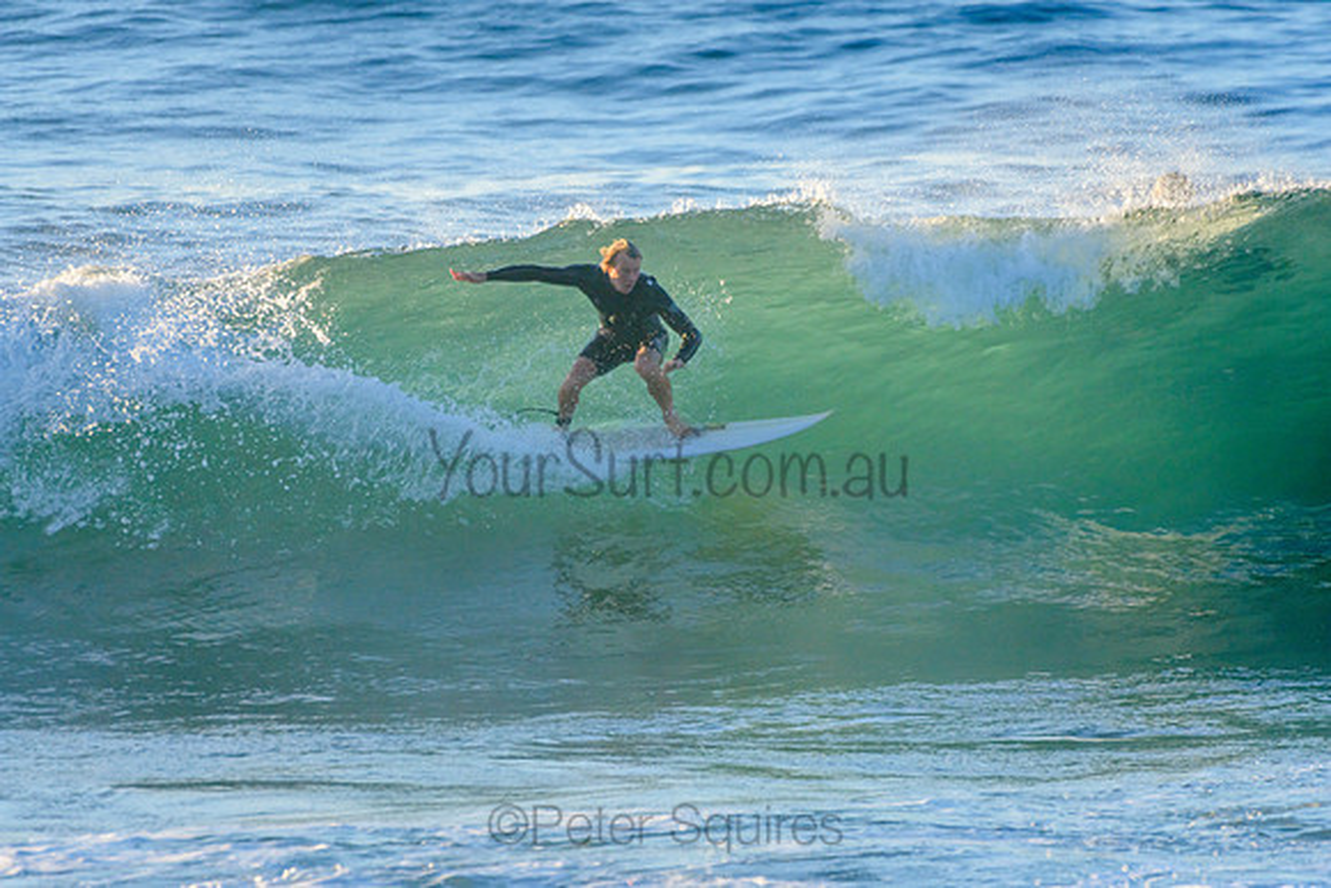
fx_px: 27746
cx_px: 666
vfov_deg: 1.8
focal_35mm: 750
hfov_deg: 2.7
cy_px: 444
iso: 720
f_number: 5.6
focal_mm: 500
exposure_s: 1/2000
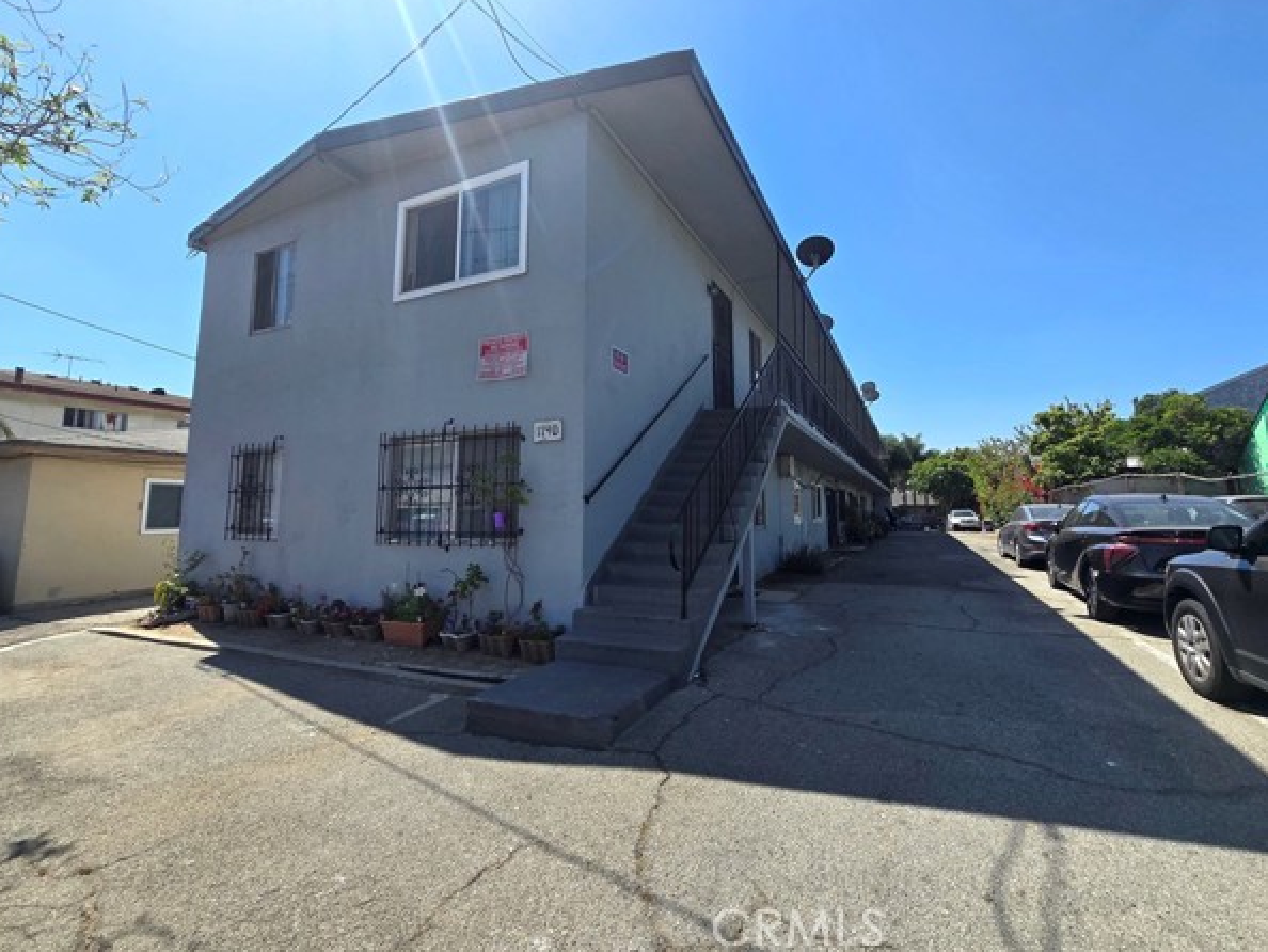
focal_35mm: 14
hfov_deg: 102.0
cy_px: 446
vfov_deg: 85.6
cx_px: 666
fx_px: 513
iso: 50
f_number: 2.2
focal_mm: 2.2
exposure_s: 1/2277
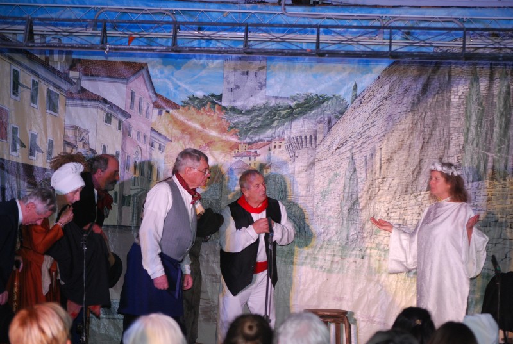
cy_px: 172
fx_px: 1542
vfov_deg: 12.7
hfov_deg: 18.9
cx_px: 256
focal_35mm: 108
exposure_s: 1/60
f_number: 4.2
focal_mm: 72
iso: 560
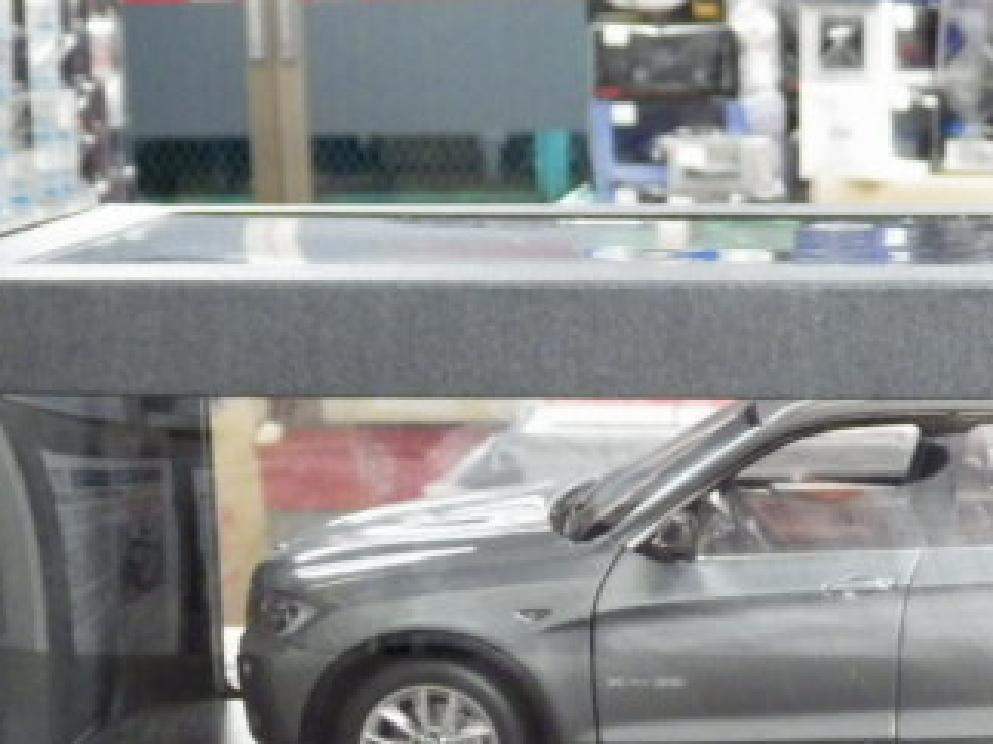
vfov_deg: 14.8
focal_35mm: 99
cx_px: 815
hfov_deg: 19.6
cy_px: 609
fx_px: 2839
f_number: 3.8
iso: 1250
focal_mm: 9
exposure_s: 1/25
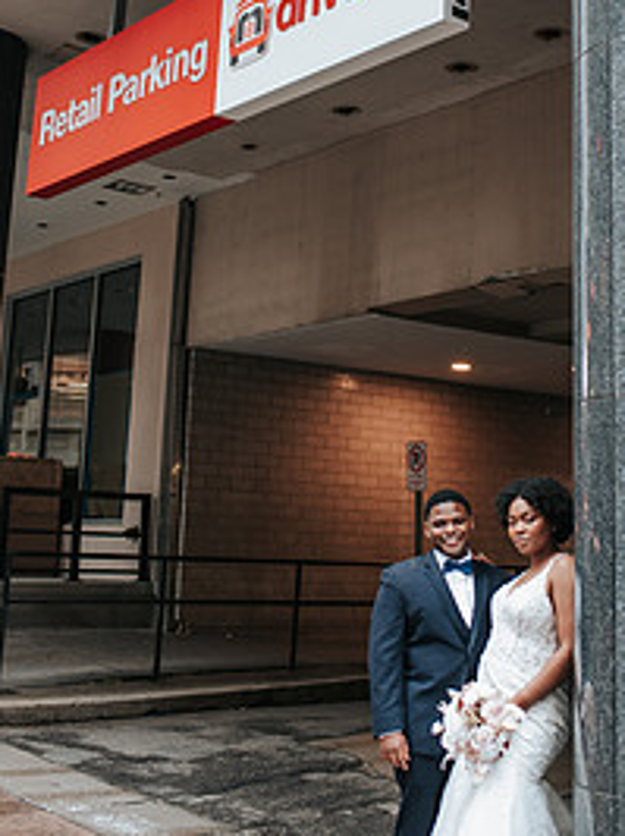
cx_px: 418
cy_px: 220
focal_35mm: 57
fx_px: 1374
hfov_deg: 25.5
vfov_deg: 33.2
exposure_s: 1/125
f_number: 2.8
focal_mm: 35
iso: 800
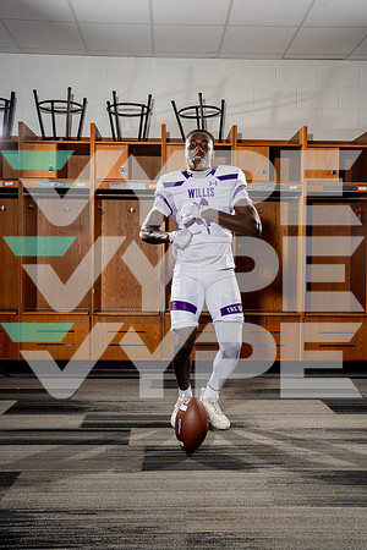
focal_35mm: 38
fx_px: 581
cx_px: 184
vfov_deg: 50.7
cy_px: 275
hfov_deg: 35.1
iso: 100
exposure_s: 1/250
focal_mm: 38
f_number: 5.6
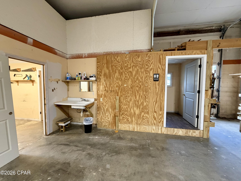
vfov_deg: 85.7
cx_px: 120
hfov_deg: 102.1
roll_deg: -0.7
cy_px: 90
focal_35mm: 14
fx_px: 97
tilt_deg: -2.1
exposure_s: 1/60
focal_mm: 2.22
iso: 320
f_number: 2.2
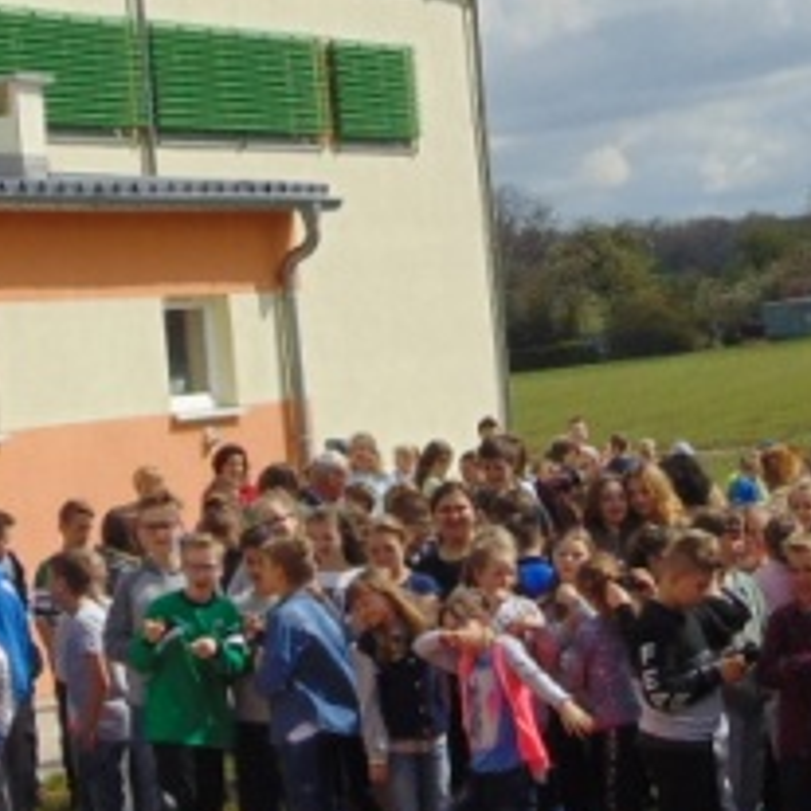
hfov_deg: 12.1
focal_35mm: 144
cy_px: 306
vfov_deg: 12.1
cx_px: 537
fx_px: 3817
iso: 80
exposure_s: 1/320
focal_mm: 5.8
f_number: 8.2
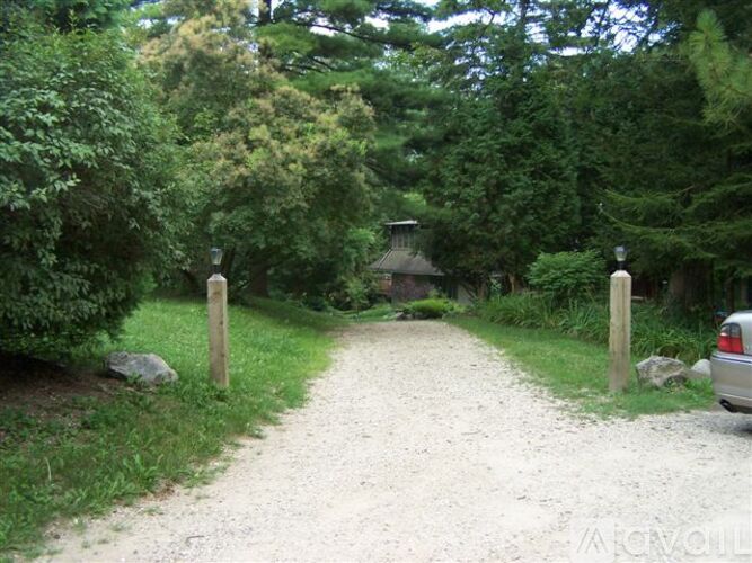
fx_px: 825
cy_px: 282
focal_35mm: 38
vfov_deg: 37.7
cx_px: 376
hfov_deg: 49.0
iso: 140
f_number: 2.8
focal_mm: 6.3
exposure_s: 1/125
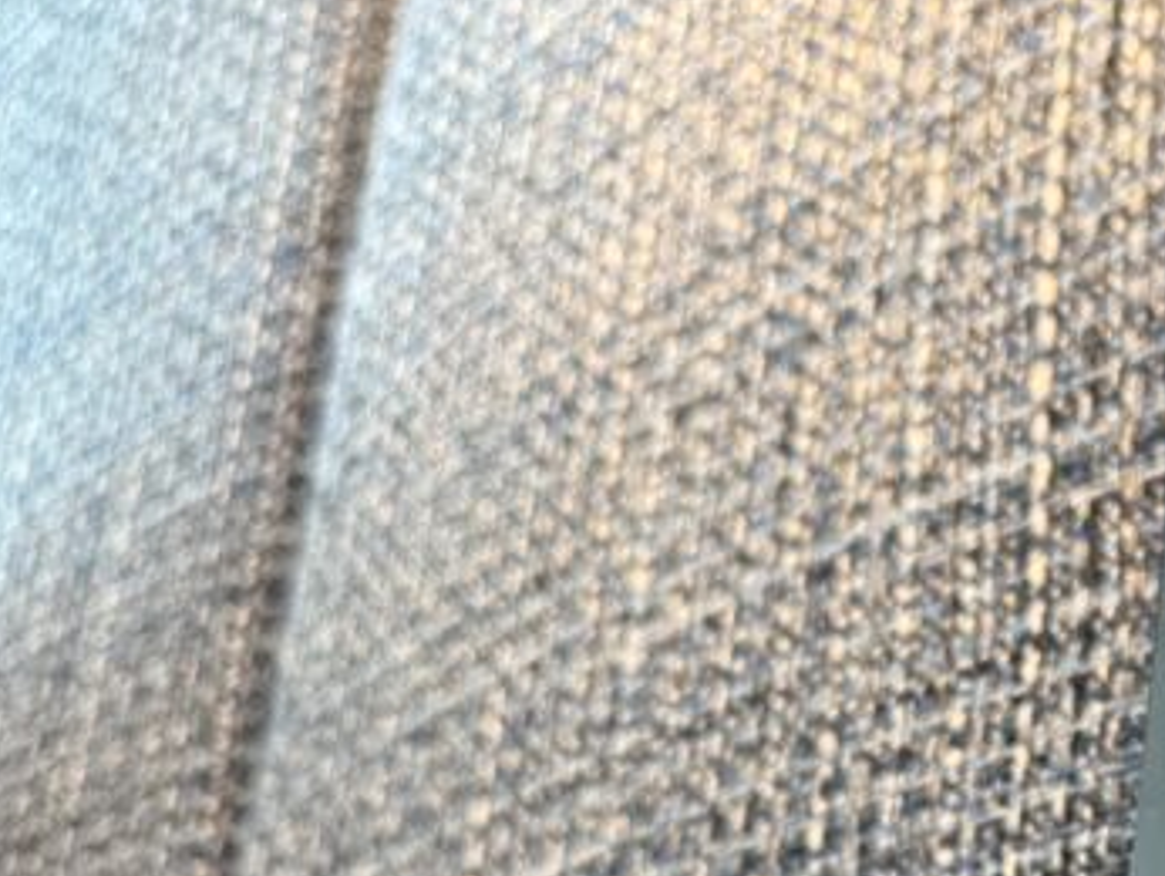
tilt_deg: +17.0
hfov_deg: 24.2
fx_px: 2391
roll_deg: -0.4
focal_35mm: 71
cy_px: 1199
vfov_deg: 18.9
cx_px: 1488
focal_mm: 6.76
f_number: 1.78
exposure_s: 1/60
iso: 250
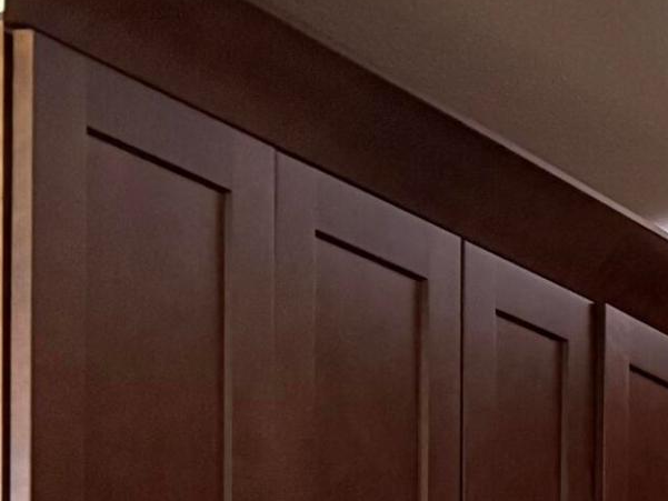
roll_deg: -0.1
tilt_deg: +0.3
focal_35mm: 115
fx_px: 2220
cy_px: 866
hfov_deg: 13.7
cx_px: 1459
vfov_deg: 12.0
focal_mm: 6.76
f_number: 1.78
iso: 800
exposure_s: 1/40
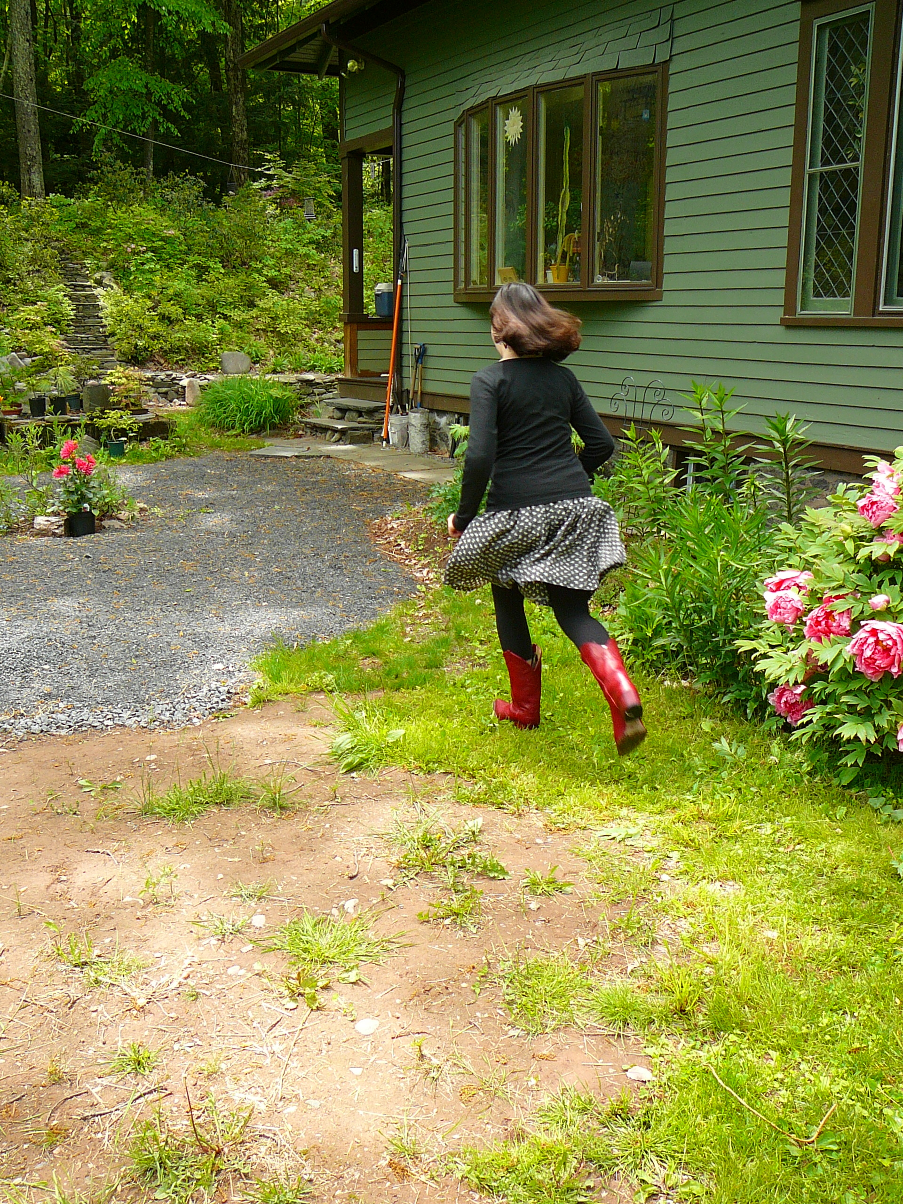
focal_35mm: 35
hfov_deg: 40.7
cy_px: 602
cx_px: 452
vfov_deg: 52.6
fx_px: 1217
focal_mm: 5.2
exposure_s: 1/160
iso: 80
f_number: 2.8
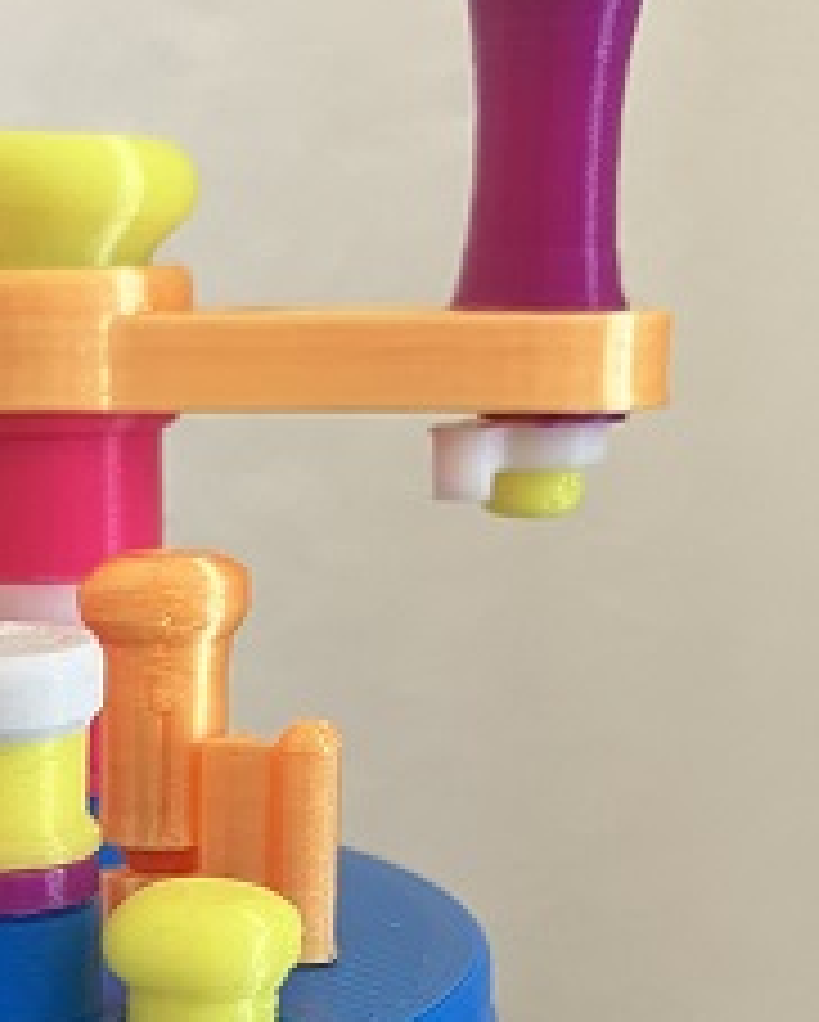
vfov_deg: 23.3
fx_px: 2330
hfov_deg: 19.1
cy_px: 1121
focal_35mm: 77
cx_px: -99
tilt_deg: -20.3
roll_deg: +1.4
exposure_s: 1/60
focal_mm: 3.99
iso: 160
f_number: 1.8
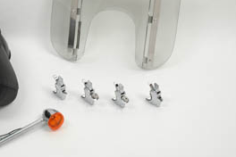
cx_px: 51
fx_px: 576
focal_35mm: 88
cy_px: 32
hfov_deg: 22.8
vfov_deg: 15.4
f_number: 14
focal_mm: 31
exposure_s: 1/125
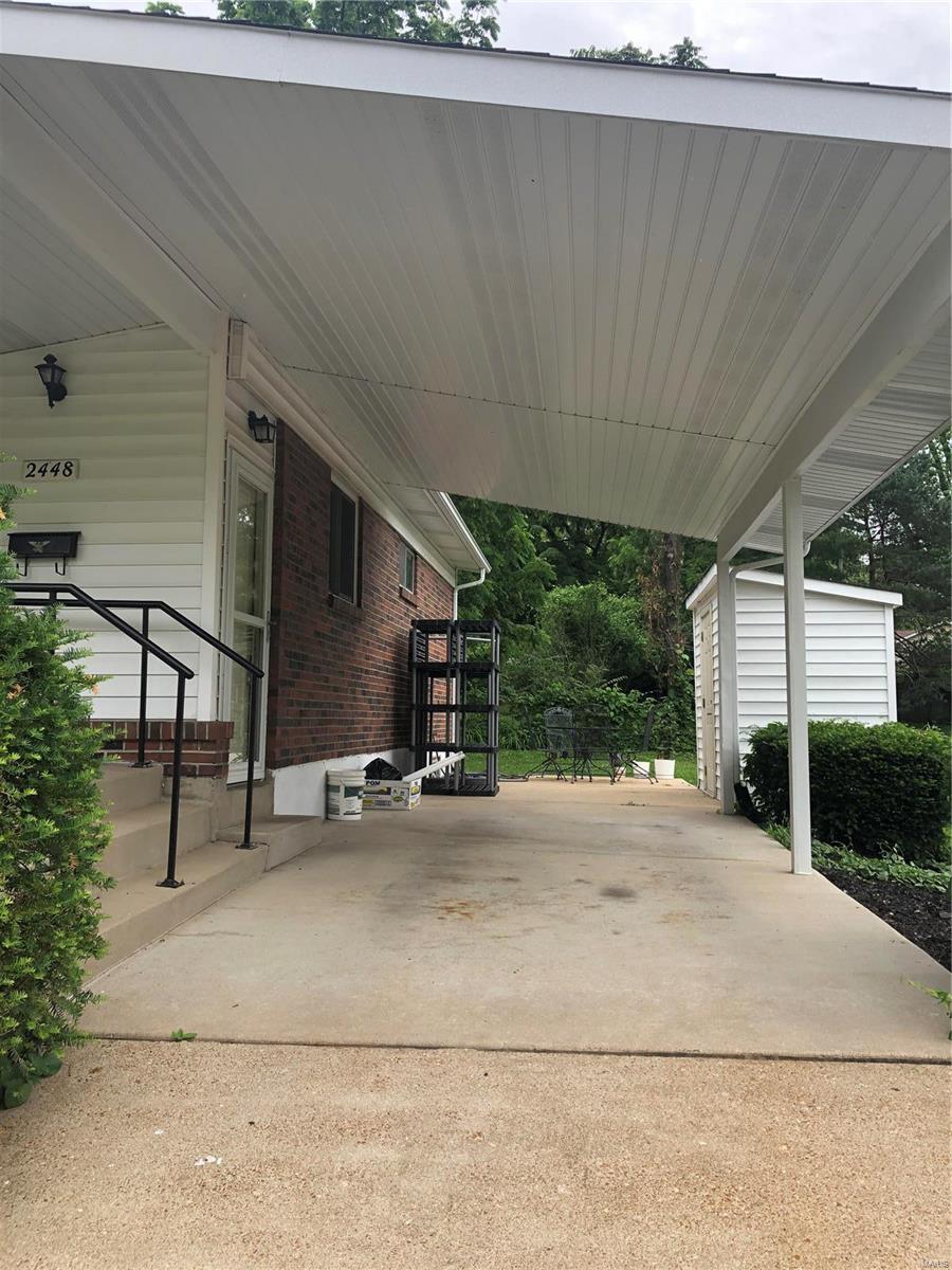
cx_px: 476
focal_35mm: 28
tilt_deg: +5.7
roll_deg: -0.9
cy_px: 635
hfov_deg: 49.7
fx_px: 1027
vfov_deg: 63.4
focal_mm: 3.99
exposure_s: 1/706
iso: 20
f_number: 1.8
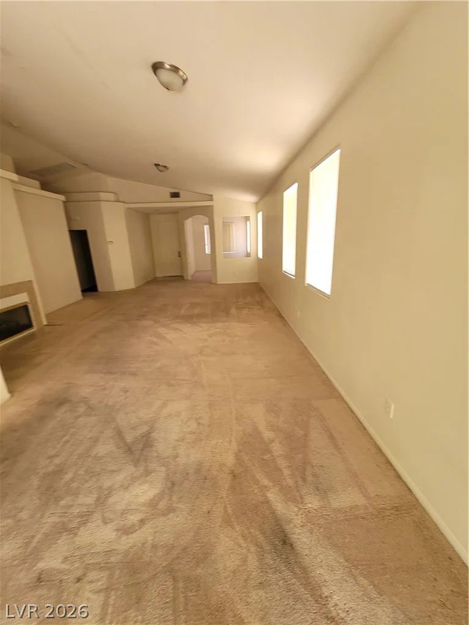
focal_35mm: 13
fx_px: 235
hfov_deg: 89.9
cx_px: 234
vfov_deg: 106.2
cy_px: 312
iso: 100
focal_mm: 2.2
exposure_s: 1/60
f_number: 2.2
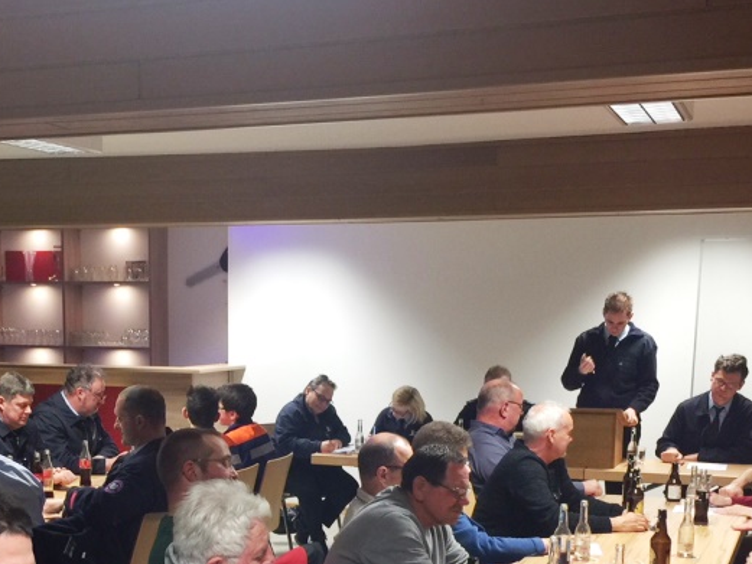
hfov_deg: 33.4
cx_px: 232
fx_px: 1239
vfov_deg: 24.8
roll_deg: +0.0
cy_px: 516
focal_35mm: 57
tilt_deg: -9.8
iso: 50
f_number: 2.2
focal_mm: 4.15
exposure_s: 1/17
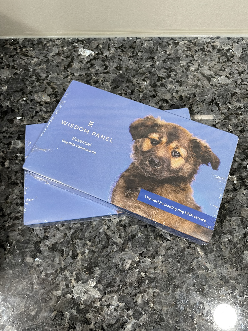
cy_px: 166
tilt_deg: -70.4
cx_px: 124
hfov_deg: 53.1
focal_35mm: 26
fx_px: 248
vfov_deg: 67.3
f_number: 1.6
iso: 125
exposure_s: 1/60
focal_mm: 4.2
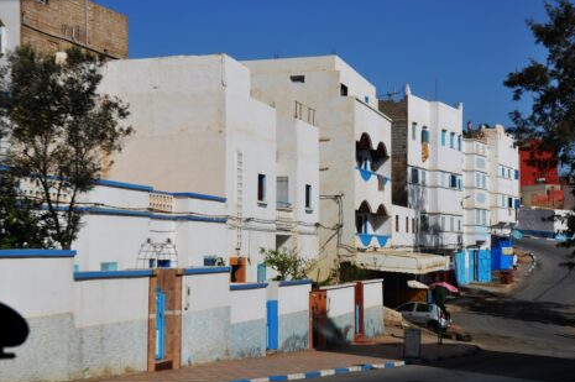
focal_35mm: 62
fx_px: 989
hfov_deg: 32.4
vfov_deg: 21.9
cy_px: 190
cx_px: 287
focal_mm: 40
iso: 200
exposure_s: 1/200
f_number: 14
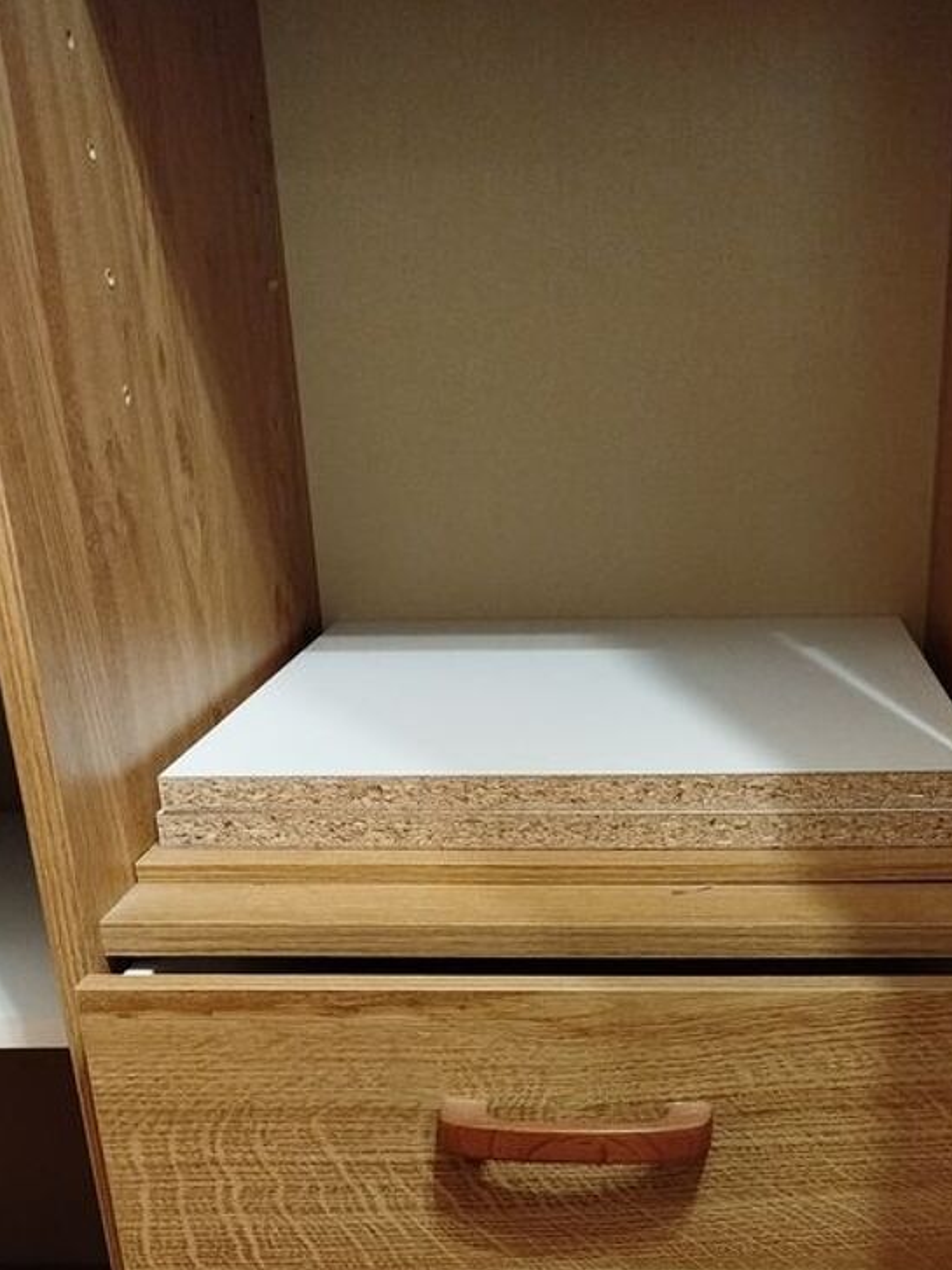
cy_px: 1135
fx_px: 1614
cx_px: 676
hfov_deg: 32.4
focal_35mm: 44
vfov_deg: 39.9
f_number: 1.7
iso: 1000
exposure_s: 1/17
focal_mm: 5.31
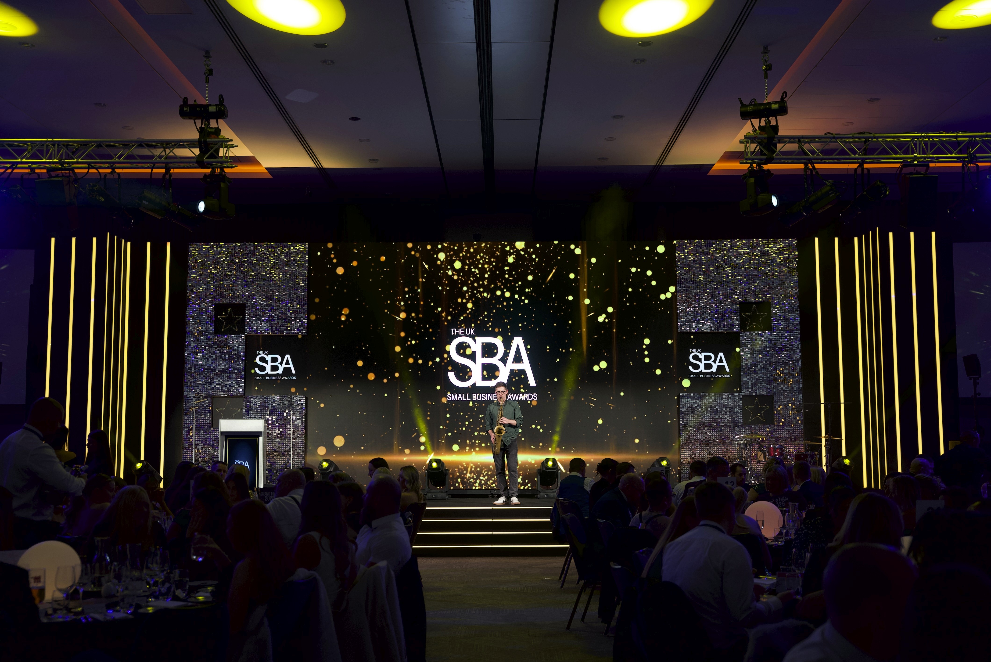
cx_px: 496
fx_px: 1151
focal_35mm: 42
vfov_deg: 32.1
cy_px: 331
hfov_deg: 46.6
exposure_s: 1/100
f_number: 3.2
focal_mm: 41.8
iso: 320
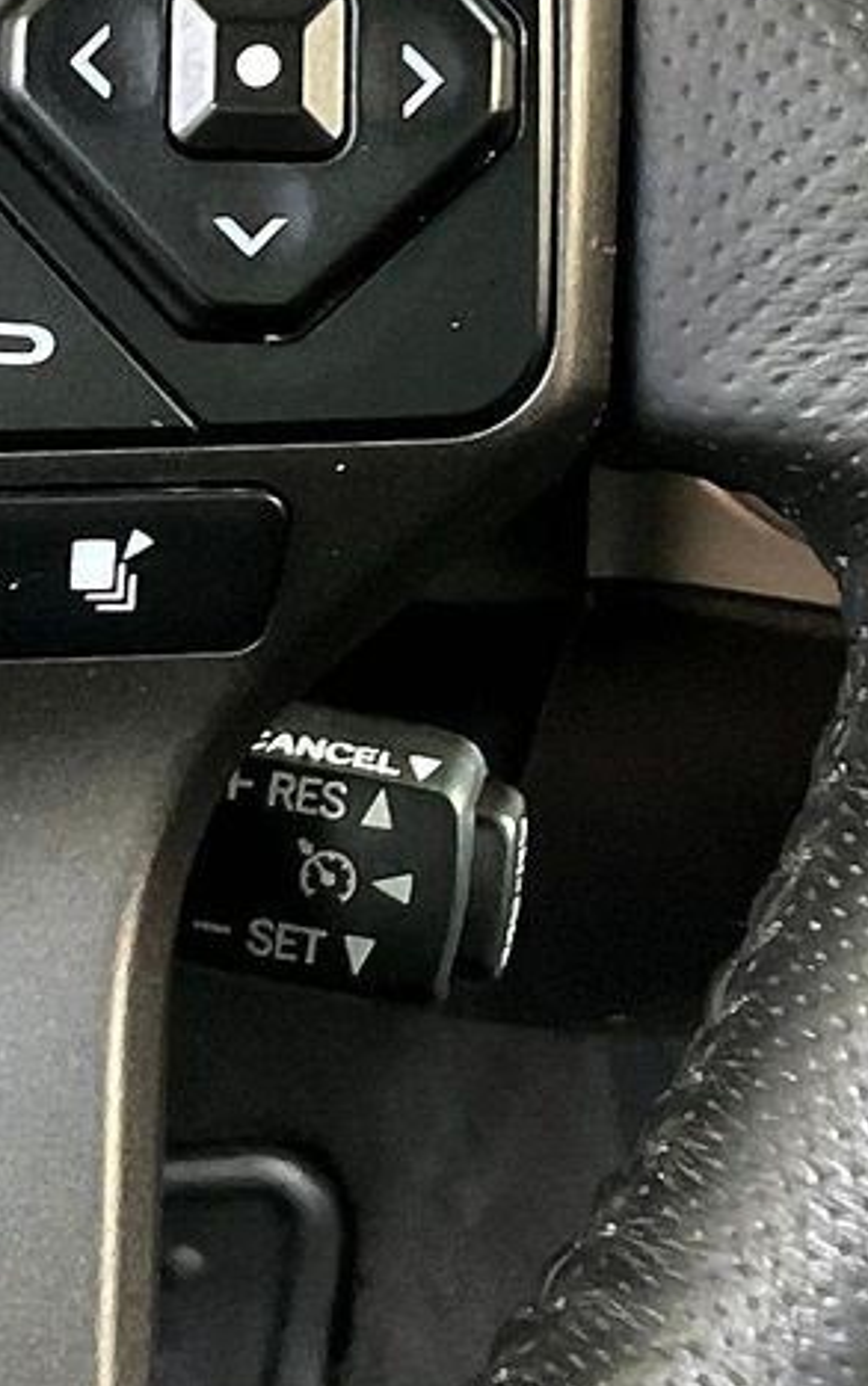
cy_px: 118
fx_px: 3969
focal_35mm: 105
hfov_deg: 12.4
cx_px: 163
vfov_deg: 19.4
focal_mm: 3
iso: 320
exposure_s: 1/40
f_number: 1.8
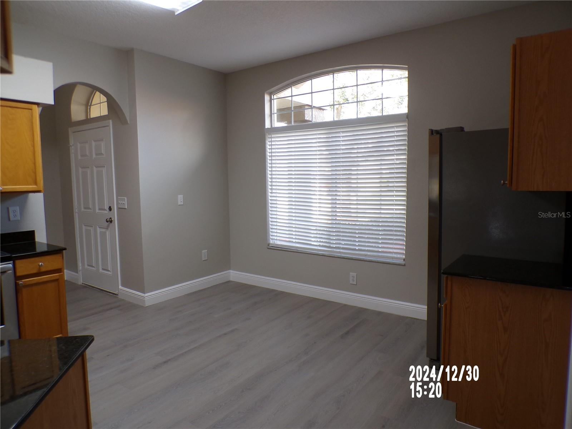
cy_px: 214
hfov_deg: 71.6
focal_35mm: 24
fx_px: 397
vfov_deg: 56.8
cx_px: 286
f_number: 3
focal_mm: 4.3
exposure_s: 1/40
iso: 100
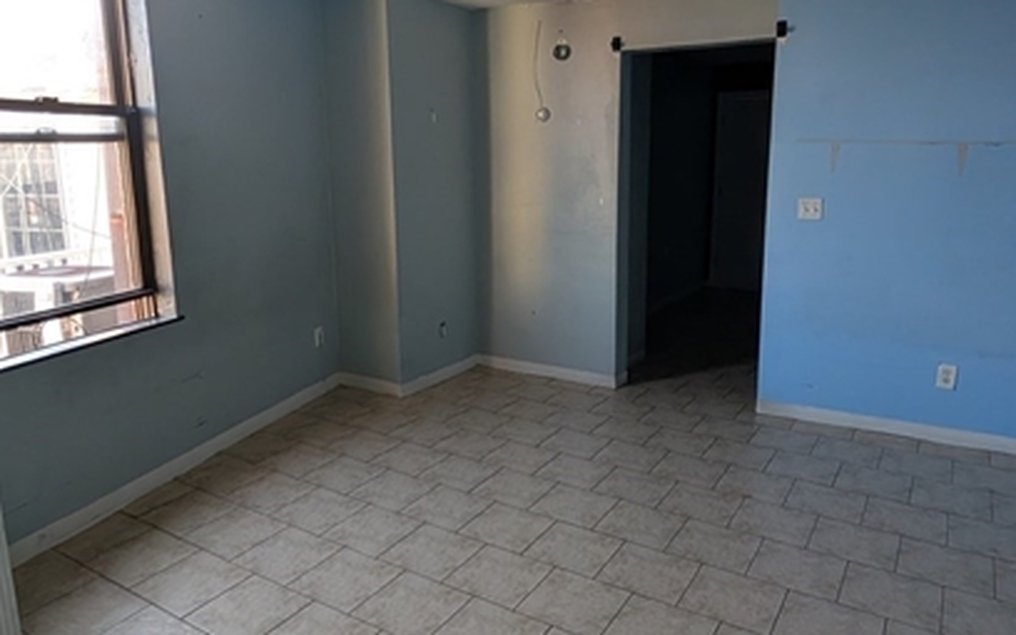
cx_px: 508
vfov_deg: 51.0
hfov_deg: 74.8
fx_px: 665
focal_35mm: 24
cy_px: 281
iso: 150
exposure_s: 1/183
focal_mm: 2.02
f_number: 1.7
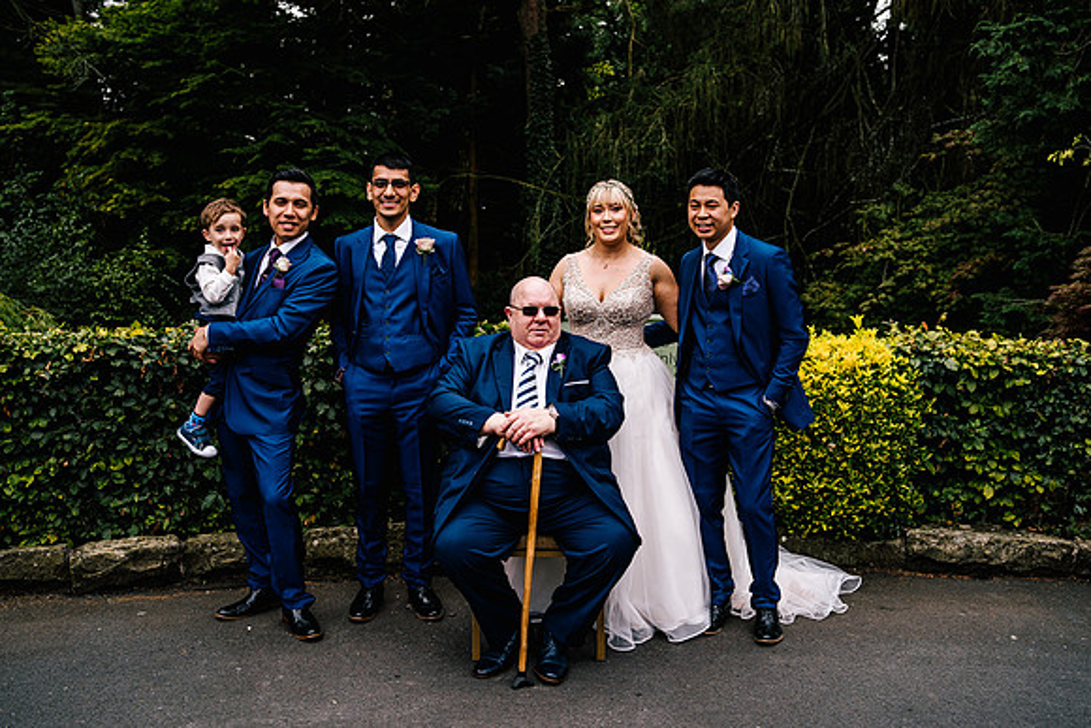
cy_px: 364
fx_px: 1089
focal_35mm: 36
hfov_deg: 53.2
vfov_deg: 37.0
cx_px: 545
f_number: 4
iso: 200
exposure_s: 1/500
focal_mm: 35
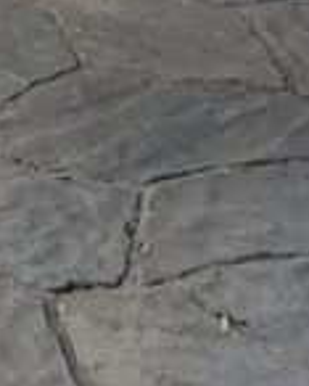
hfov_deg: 12.2
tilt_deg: -17.7
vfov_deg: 14.2
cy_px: -243
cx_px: -71
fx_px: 1416
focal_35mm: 124
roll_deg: -2.7
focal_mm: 4.15
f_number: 2.2
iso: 32
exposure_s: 1/60
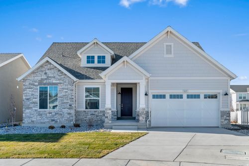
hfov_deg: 61.9
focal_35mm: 30
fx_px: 207
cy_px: 83
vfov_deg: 43.6
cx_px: 124
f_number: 8
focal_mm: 30
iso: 320
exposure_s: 1/80
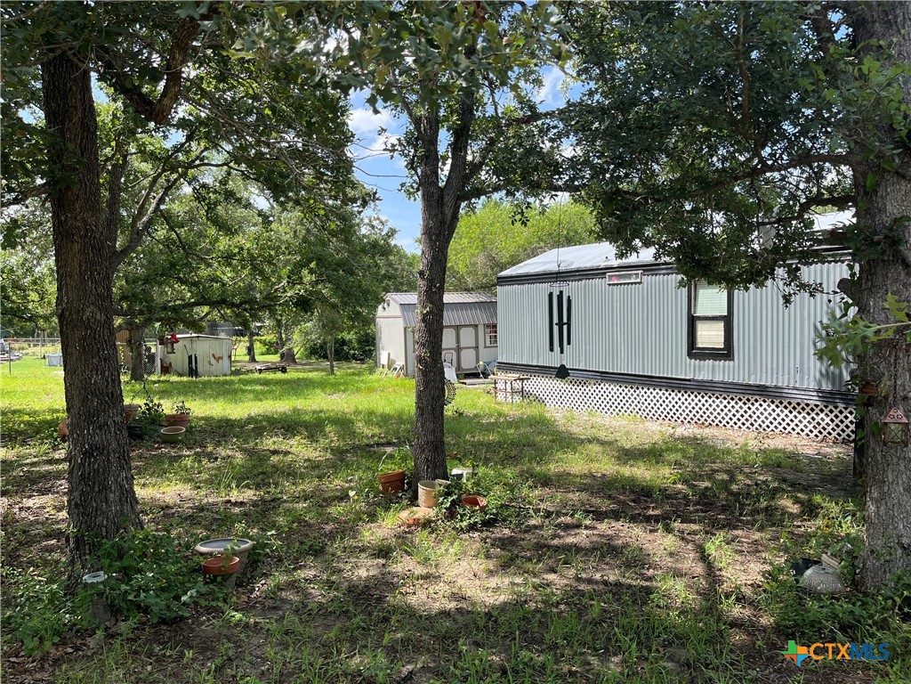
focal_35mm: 26
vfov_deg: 53.1
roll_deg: +1.5
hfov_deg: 67.3
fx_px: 684
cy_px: 342
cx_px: 456
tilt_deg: -3.3
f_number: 1.6
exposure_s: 1/1086
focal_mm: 5.1
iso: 50
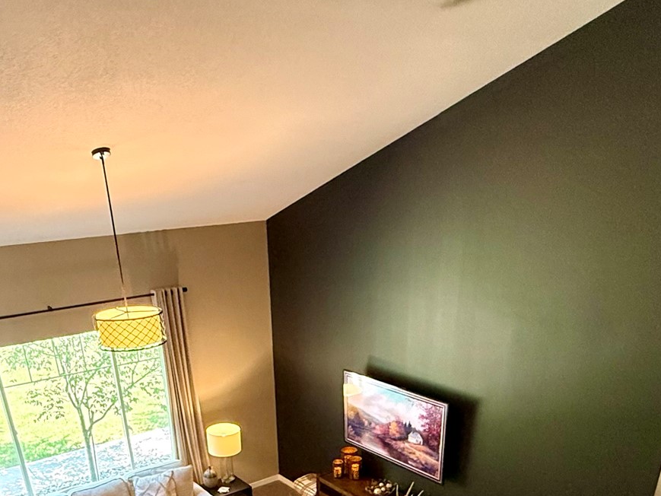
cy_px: 534
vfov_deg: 36.8
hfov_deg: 55.2
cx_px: 292
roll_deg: +2.0
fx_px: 630
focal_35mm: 33
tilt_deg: -31.0
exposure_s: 1/120
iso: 640
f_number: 2.2
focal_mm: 2.22
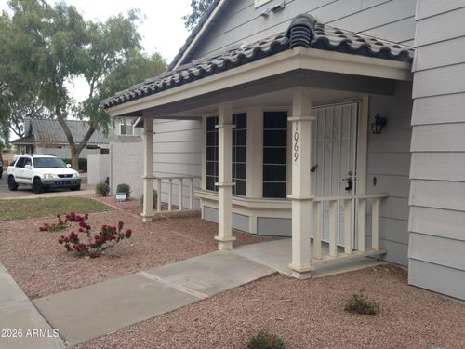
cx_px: 232
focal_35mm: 33
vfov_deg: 42.9
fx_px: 443
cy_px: 174
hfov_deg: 55.4
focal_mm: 4.12
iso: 50
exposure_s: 1/257
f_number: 2.4
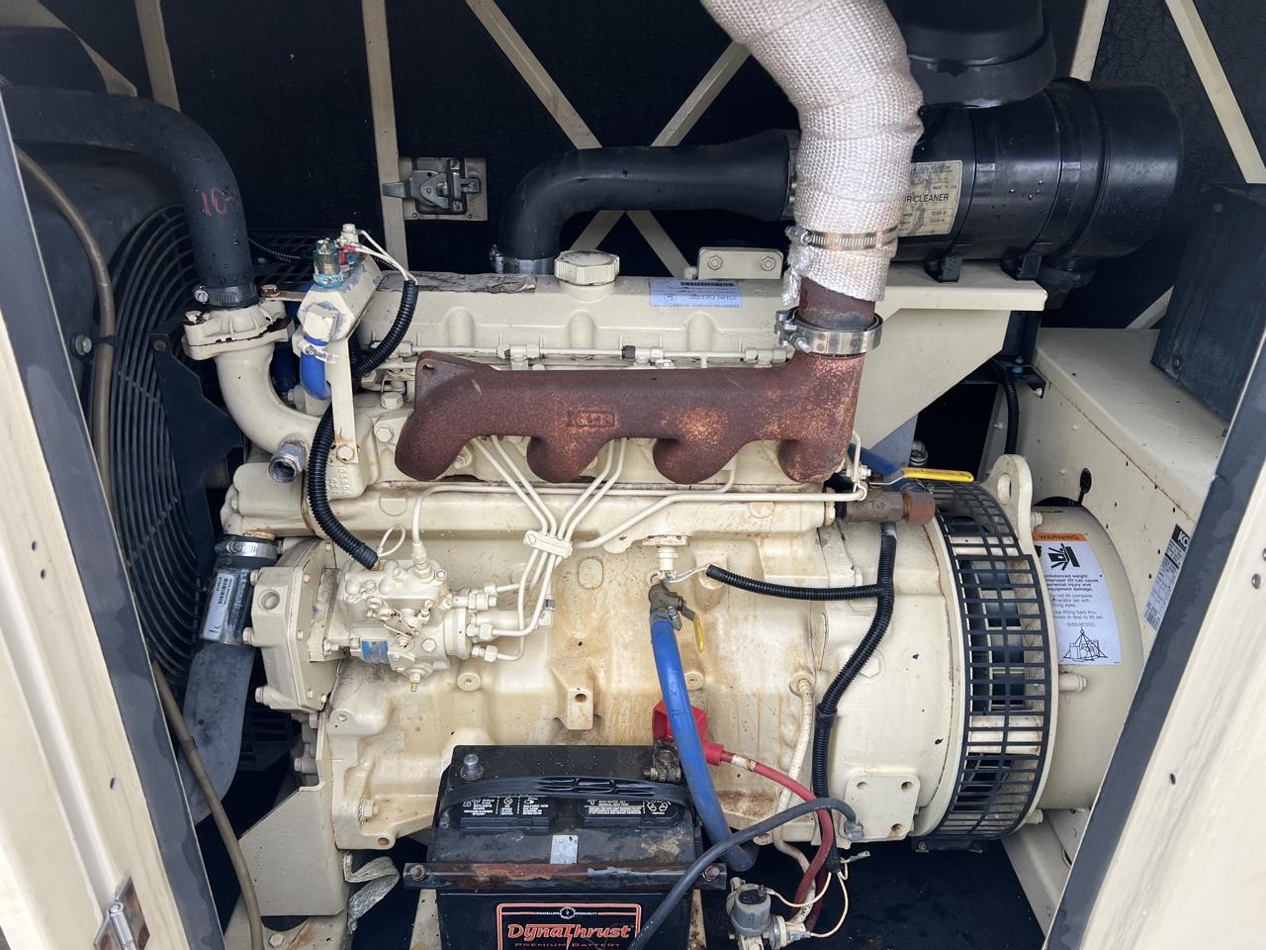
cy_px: 475
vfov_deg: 53.1
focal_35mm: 26
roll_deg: -1.4
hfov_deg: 67.3
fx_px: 951
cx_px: 633
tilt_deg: -31.8
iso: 50
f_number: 1.5
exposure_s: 1/316
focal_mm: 5.7
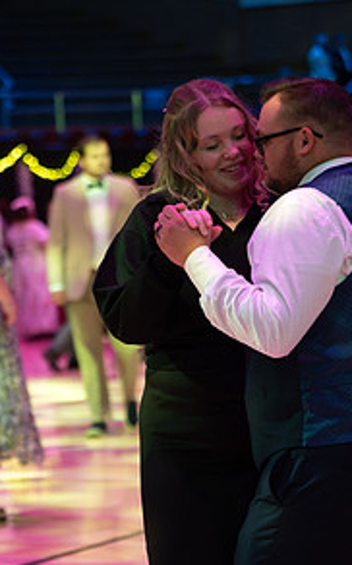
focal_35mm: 146
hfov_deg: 9.0
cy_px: 372
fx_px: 2245
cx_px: 178
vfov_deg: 14.3
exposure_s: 1/125
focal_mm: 72
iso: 2000
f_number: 2.8
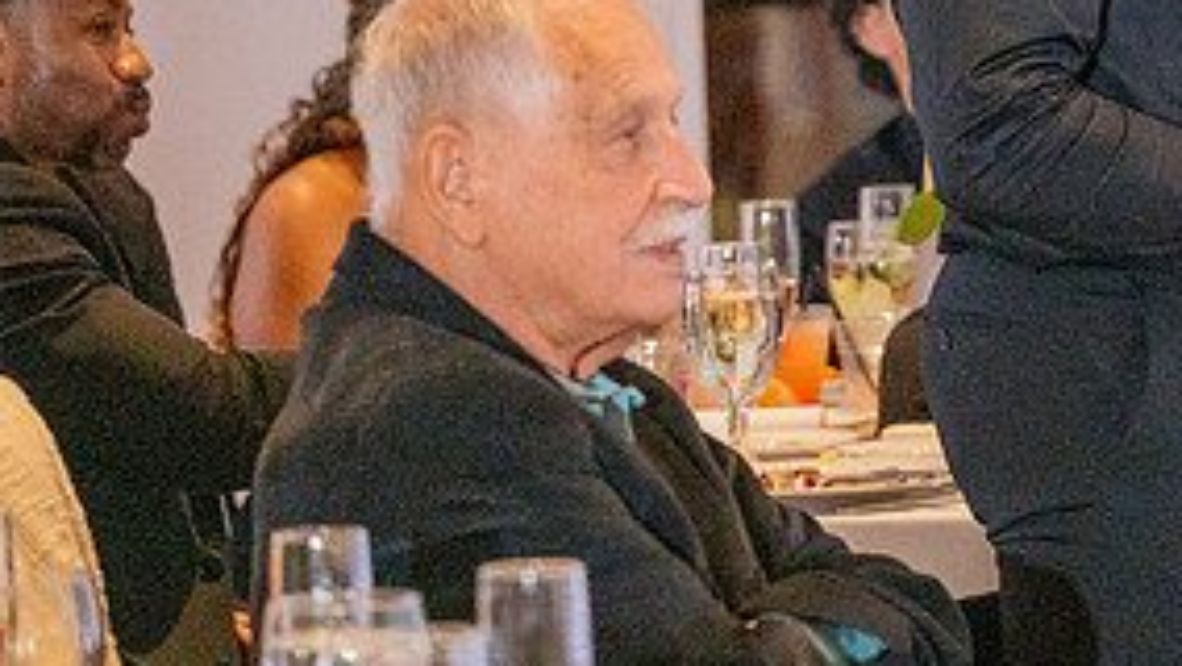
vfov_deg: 4.9
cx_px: 1057
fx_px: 7713
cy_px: -102
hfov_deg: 8.7
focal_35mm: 246
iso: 3200
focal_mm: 115
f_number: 4
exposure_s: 1/200
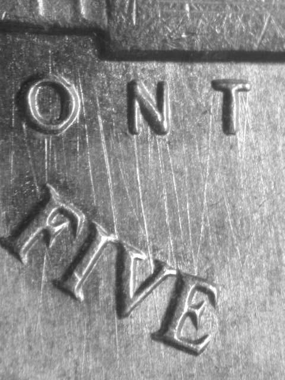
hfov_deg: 9.6
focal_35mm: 154
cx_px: 142
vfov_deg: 12.8
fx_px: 1691
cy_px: 190
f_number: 5.1
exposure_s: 1/7.3
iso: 100
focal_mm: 31.9
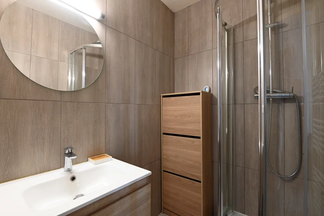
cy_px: 108
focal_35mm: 16
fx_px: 144
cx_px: 162
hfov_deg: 96.8
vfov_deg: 73.6
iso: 400
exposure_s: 1/3
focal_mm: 16
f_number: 11
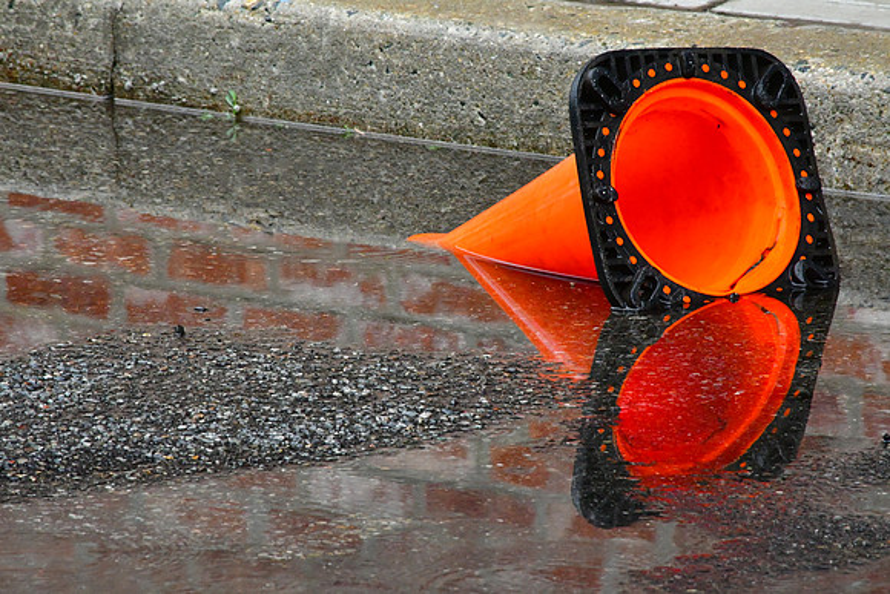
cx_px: 445
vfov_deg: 4.2
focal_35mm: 330
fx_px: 8160
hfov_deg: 6.2
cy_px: 297
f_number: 16
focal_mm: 220
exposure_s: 1/320
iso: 6400
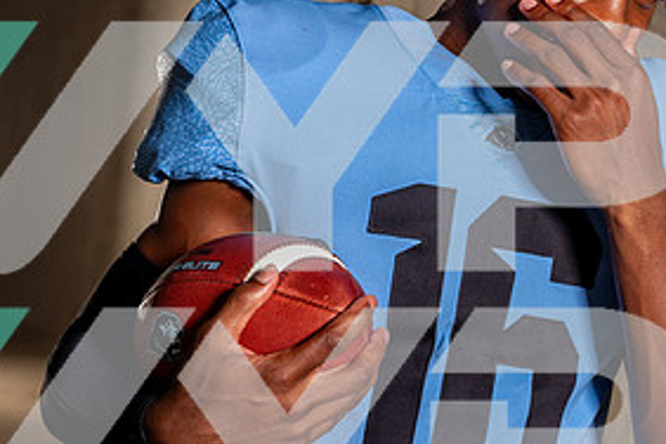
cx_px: 392
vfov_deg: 13.0
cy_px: 148
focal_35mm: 105
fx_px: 1942
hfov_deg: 19.4
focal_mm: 51
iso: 100
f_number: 5.6
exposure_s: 1/200
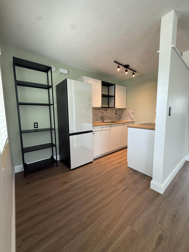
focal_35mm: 14
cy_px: 126
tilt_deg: -6.4
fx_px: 102
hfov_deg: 85.7
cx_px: 94
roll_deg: +0.7
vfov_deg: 102.1
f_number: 2.2
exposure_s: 1/120
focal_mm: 2.22
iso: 250
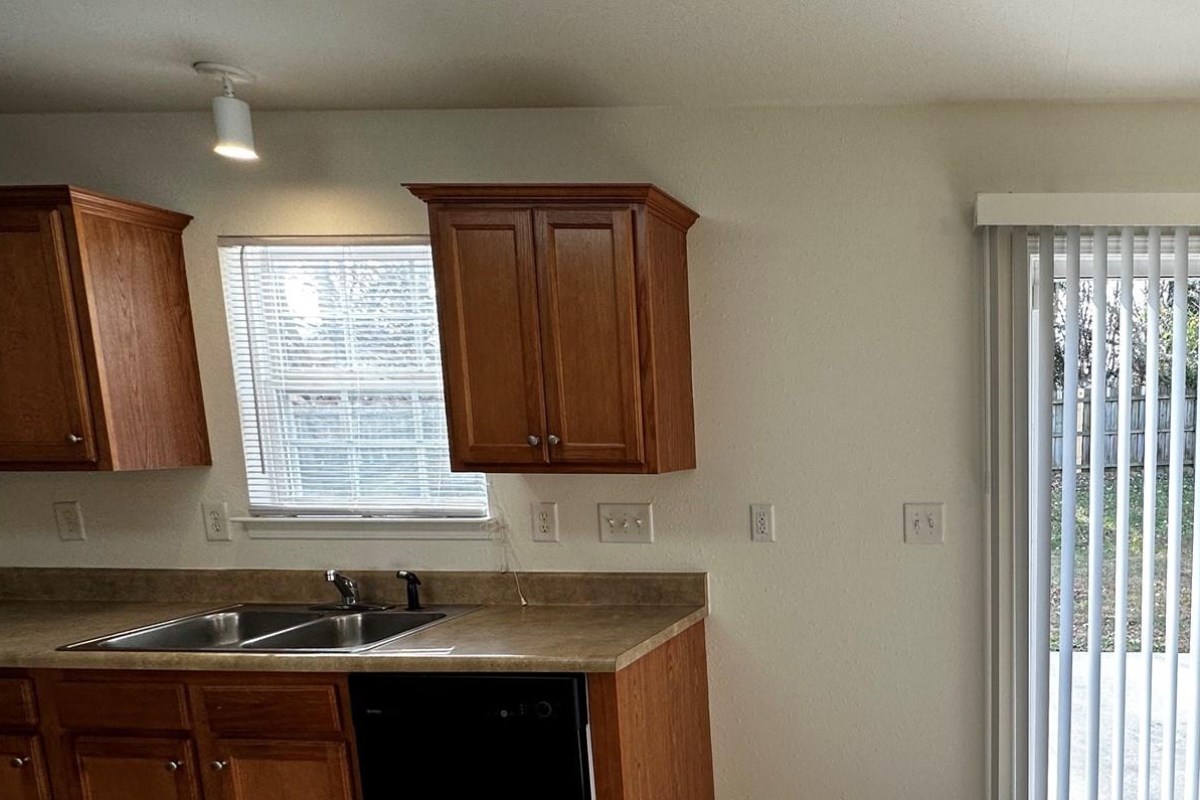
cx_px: 993
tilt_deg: -9.5
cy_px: 547
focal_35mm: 25
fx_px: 833
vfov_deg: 50.2
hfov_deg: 64.0
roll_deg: +0.0
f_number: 2.2
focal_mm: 2.22
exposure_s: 1/120
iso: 100
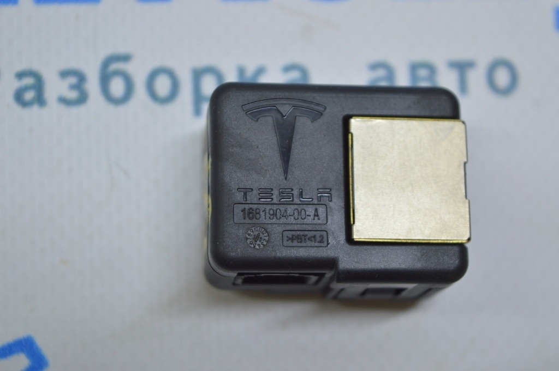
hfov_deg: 24.6
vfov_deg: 16.5
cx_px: 280
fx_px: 1280
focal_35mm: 82
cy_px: 186
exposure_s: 1/50
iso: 400
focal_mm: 55
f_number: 5.6
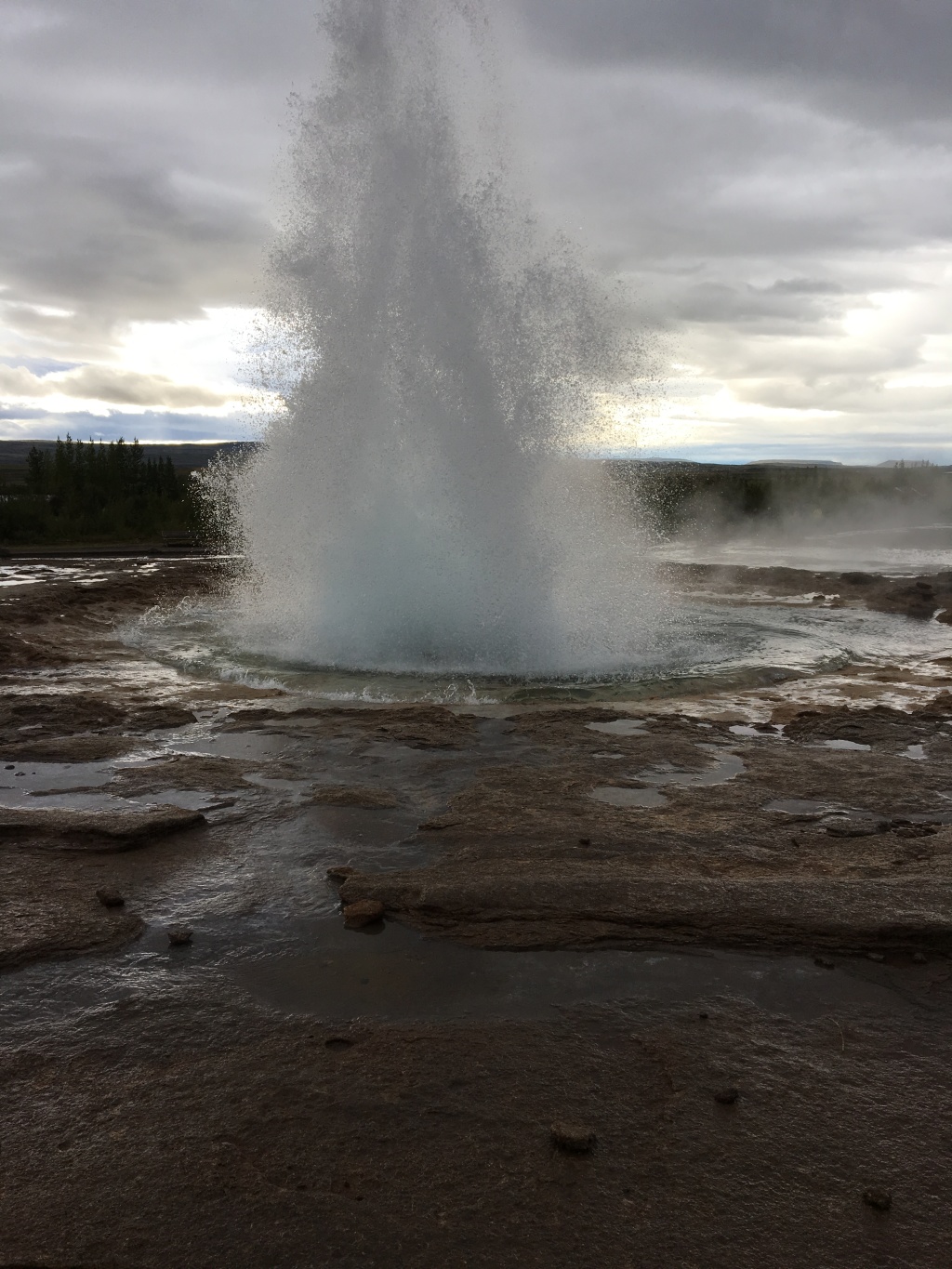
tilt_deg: -9.8
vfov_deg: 61.7
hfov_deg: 48.2
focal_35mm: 29
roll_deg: +1.8
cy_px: 634
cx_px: 476
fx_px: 1063
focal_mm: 4.15
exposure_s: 1/368
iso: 25
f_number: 2.2
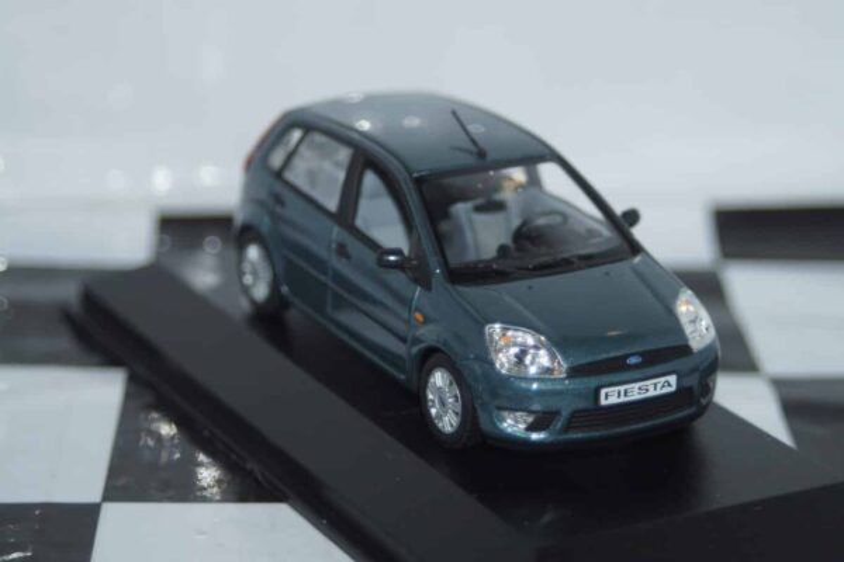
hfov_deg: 17.1
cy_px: 281
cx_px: 422
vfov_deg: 11.4
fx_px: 2813
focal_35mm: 120
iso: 200
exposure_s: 1/60
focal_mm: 80
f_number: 5.6
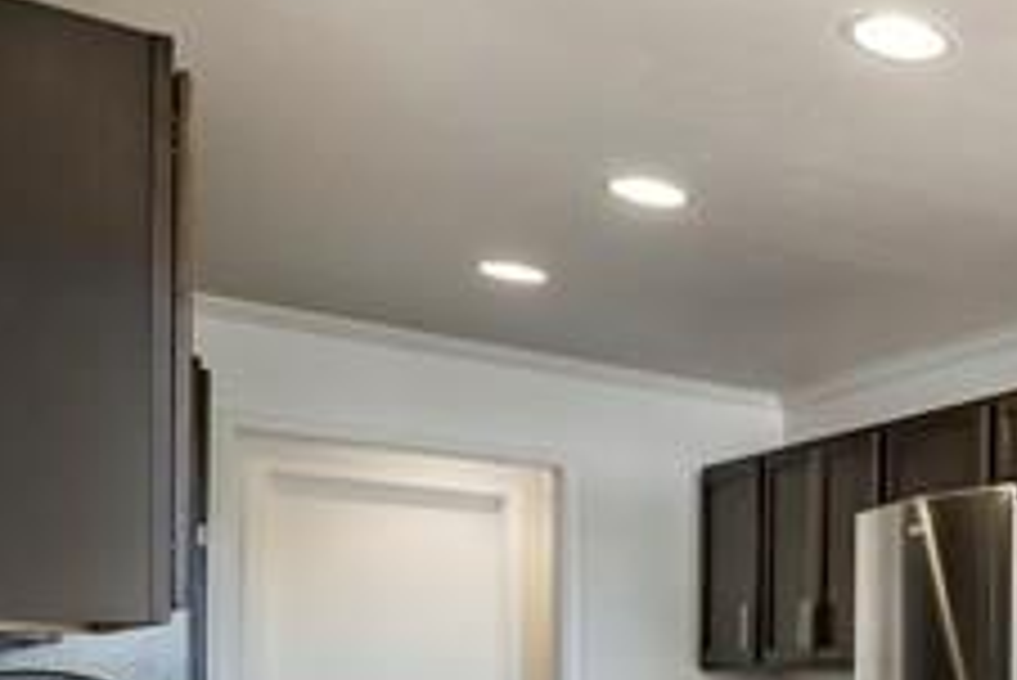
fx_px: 1357
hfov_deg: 30.6
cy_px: 703
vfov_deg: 26.4
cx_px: 1372
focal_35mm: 48
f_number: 4
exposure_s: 1/40
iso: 320
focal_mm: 16
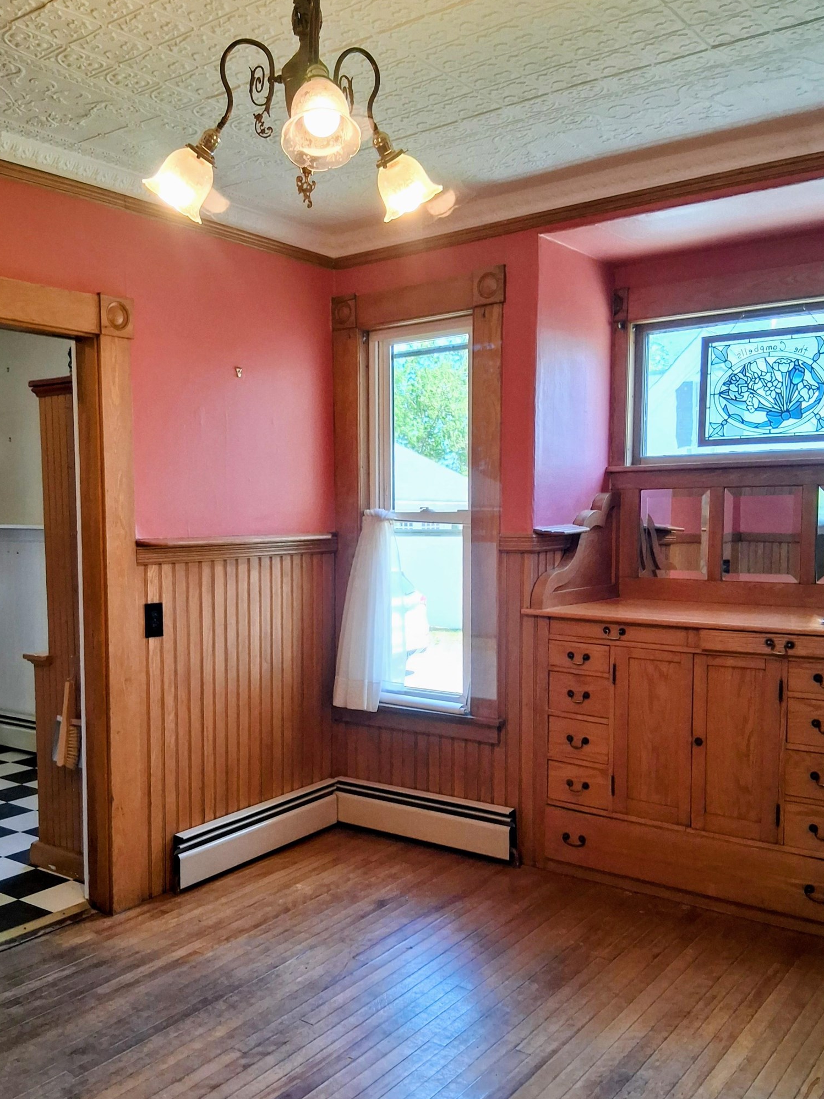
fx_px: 952
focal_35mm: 30
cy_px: 592
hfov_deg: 46.7
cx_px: 381
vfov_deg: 59.9
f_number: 1.8
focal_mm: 3.98
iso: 250
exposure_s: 1/100
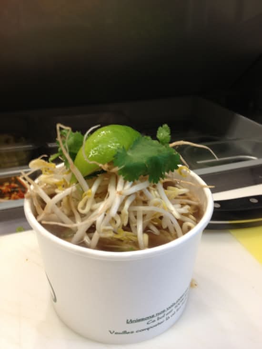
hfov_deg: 40.7
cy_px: 174
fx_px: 353
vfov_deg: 52.6
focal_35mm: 35
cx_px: 131
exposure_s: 1/20
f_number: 2.4
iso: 64
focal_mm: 4.28
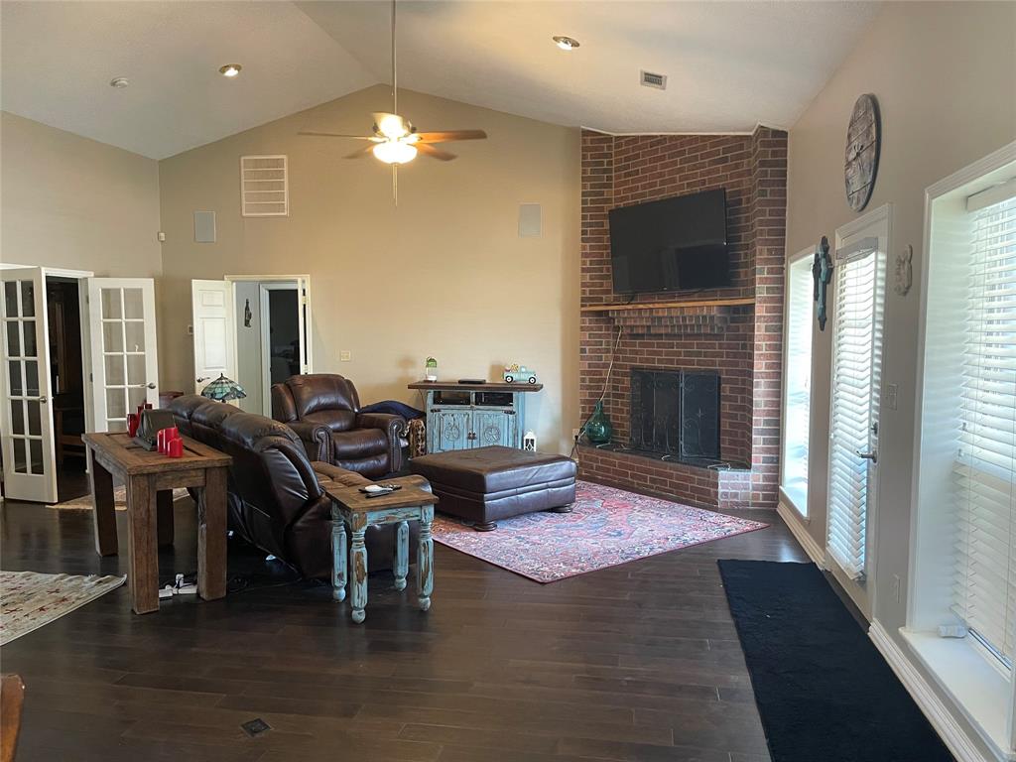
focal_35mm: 25
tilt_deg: -4.3
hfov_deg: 69.4
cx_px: 508
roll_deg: -0.3
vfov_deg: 54.9
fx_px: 734
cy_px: 381
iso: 400
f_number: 1.6
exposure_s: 1/60
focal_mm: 5.1
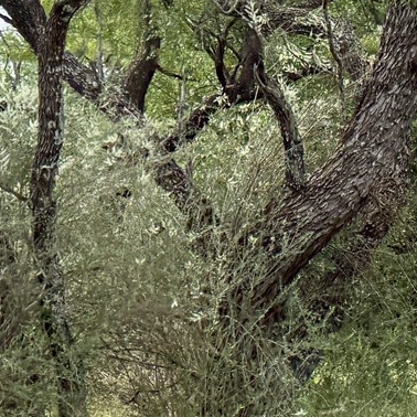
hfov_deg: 14.0
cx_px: 657
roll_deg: -4.6
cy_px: 118
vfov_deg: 15.1
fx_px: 1567
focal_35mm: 115
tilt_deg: +10.7
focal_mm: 6.76
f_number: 1.78
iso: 100
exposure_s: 1/1385
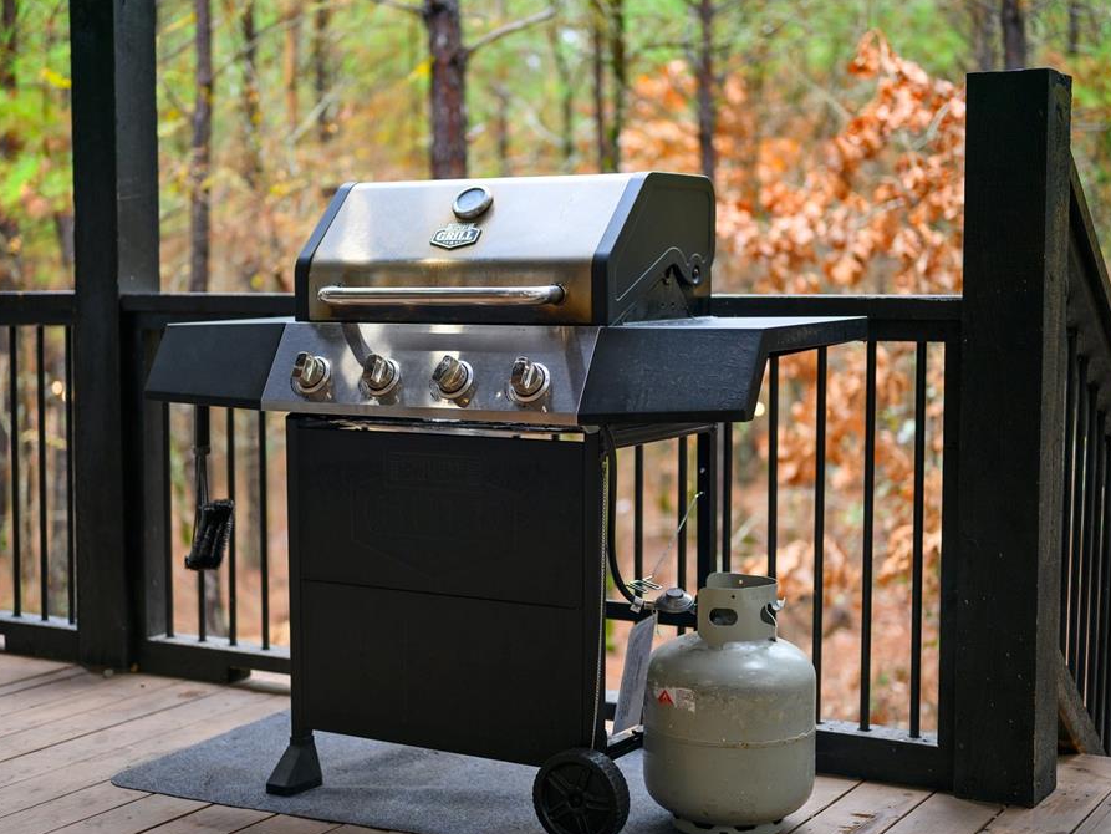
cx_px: 488
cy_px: 416
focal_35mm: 55
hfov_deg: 34.9
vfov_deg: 26.6
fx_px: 1765
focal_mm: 50
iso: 100
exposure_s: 1/200
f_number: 1.8
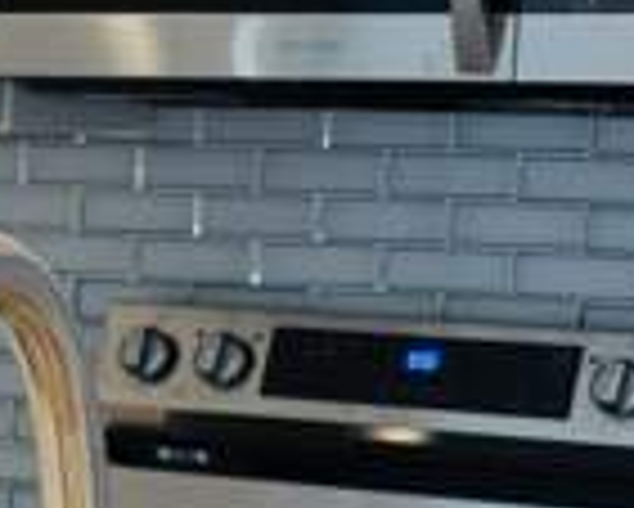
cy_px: 706
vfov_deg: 8.8
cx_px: -274
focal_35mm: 173
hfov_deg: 10.8
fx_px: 3248
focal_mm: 5.96
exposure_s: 1/120
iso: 160
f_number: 1.6
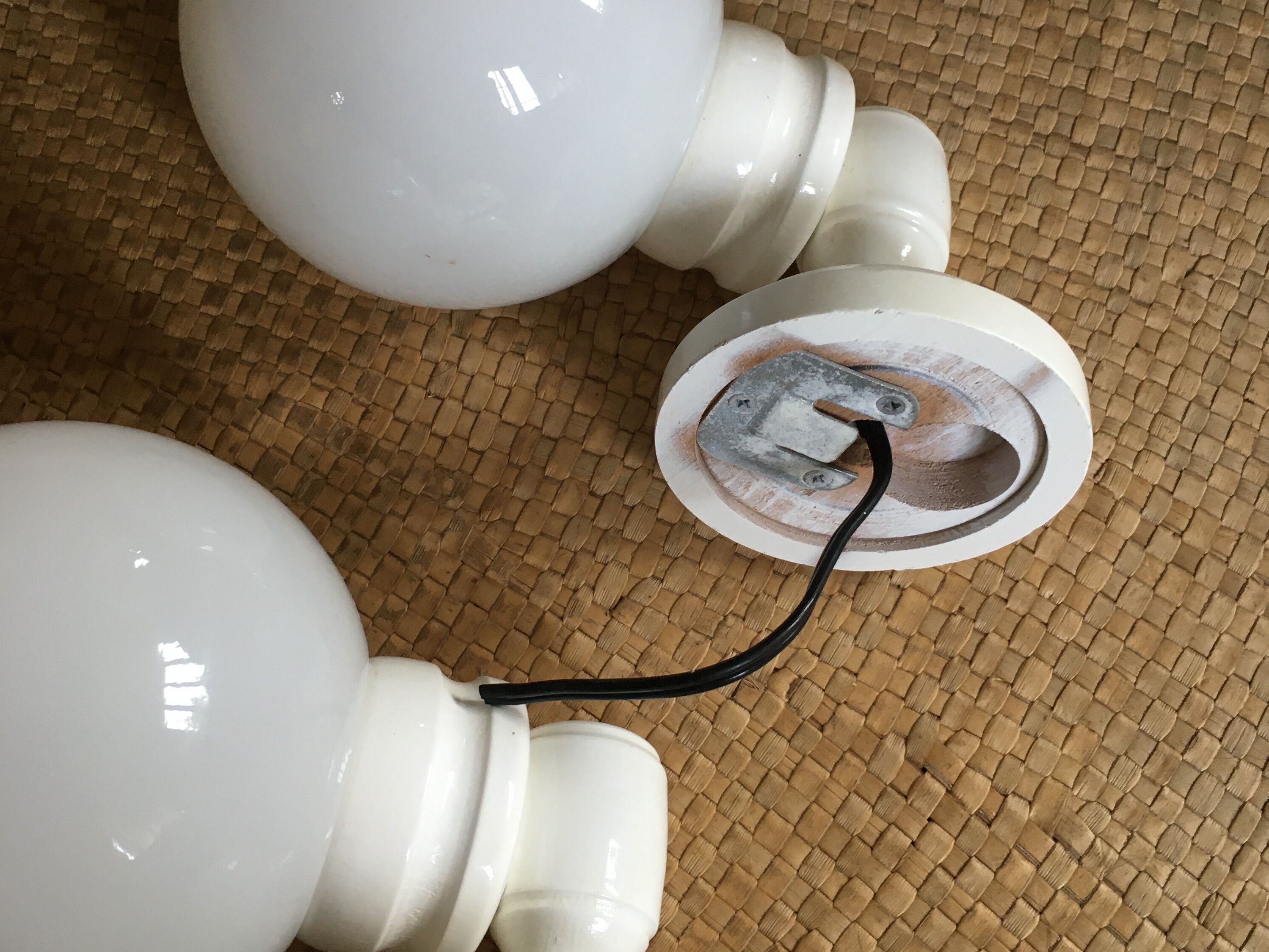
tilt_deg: -70.0
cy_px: 411
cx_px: 631
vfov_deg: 36.8
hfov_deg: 47.9
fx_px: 1430
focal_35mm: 39
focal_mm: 4.15
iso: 80
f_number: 2.2
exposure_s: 1/33
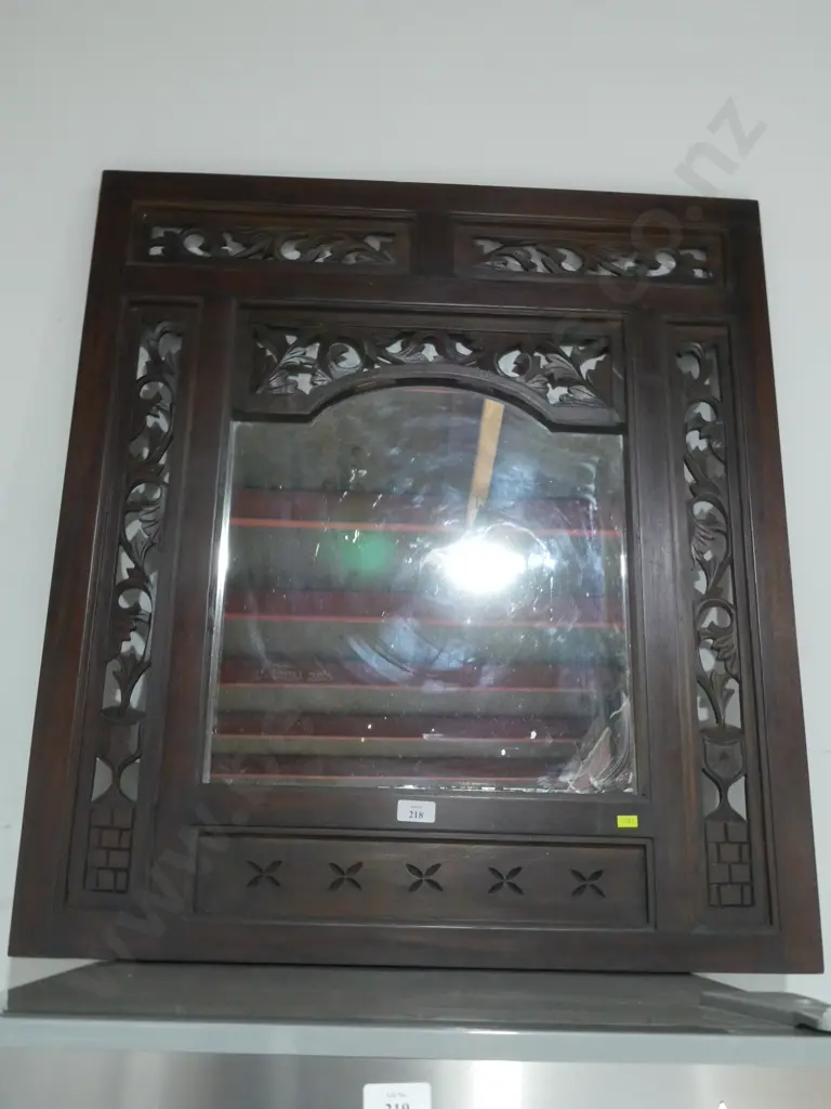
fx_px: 1280
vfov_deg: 46.8
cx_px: 416
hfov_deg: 36.0
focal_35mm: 40
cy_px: 554
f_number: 11
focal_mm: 20
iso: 3200
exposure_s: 1/25
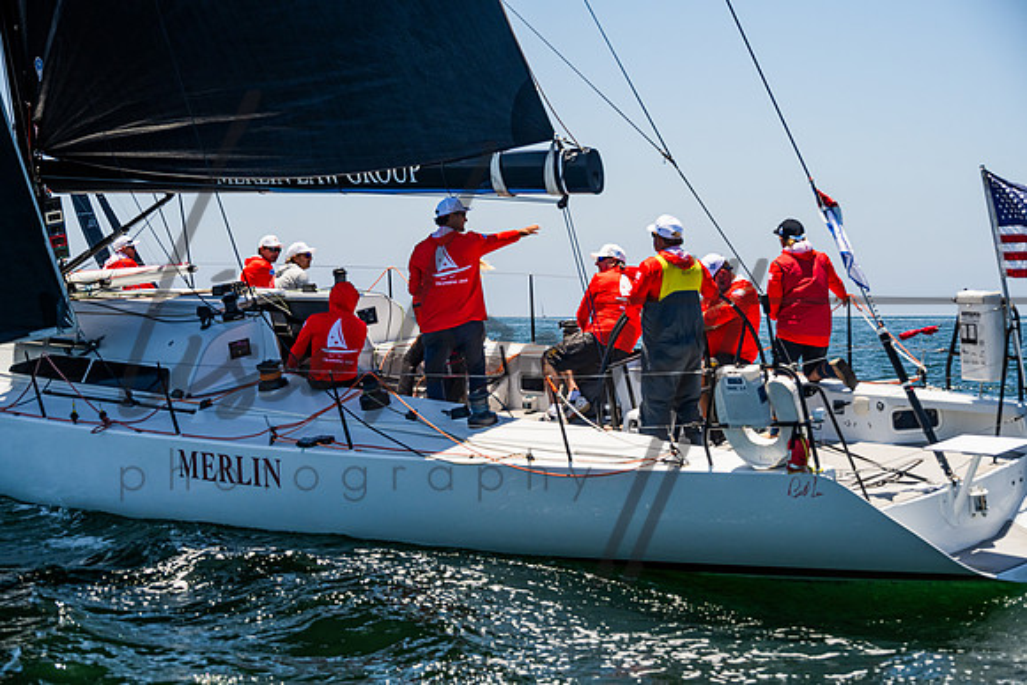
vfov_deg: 15.4
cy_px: 342
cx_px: 514
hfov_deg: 22.9
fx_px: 2539
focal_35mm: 89
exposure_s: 1/2500
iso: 500
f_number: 8
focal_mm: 89
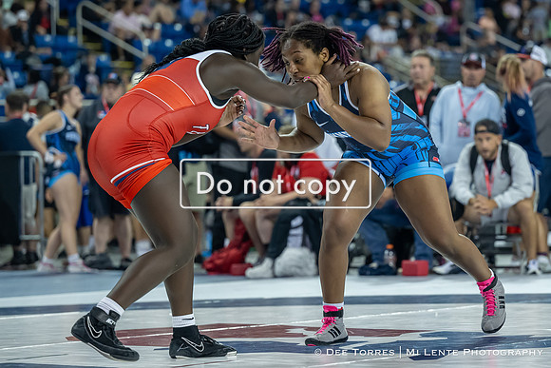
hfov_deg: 14.1
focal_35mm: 145
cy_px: 161
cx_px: 375
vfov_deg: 9.5
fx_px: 2219
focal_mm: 100
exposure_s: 1/800
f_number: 2.8
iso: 2000
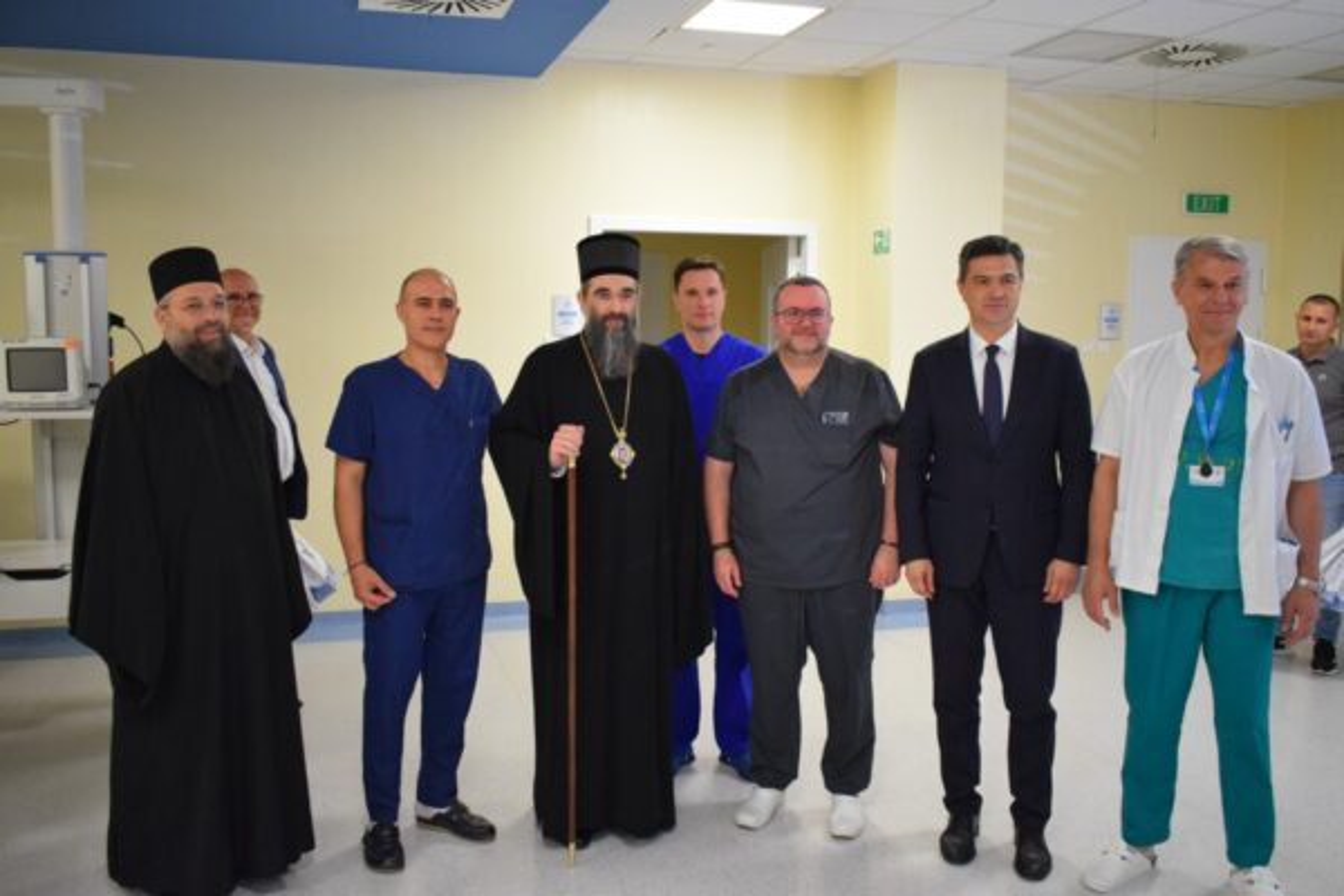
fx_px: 1232
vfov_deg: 40.0
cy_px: 448
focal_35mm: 33
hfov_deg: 57.2
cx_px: 672
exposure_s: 1/125
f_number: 3.8
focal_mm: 22
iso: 3200
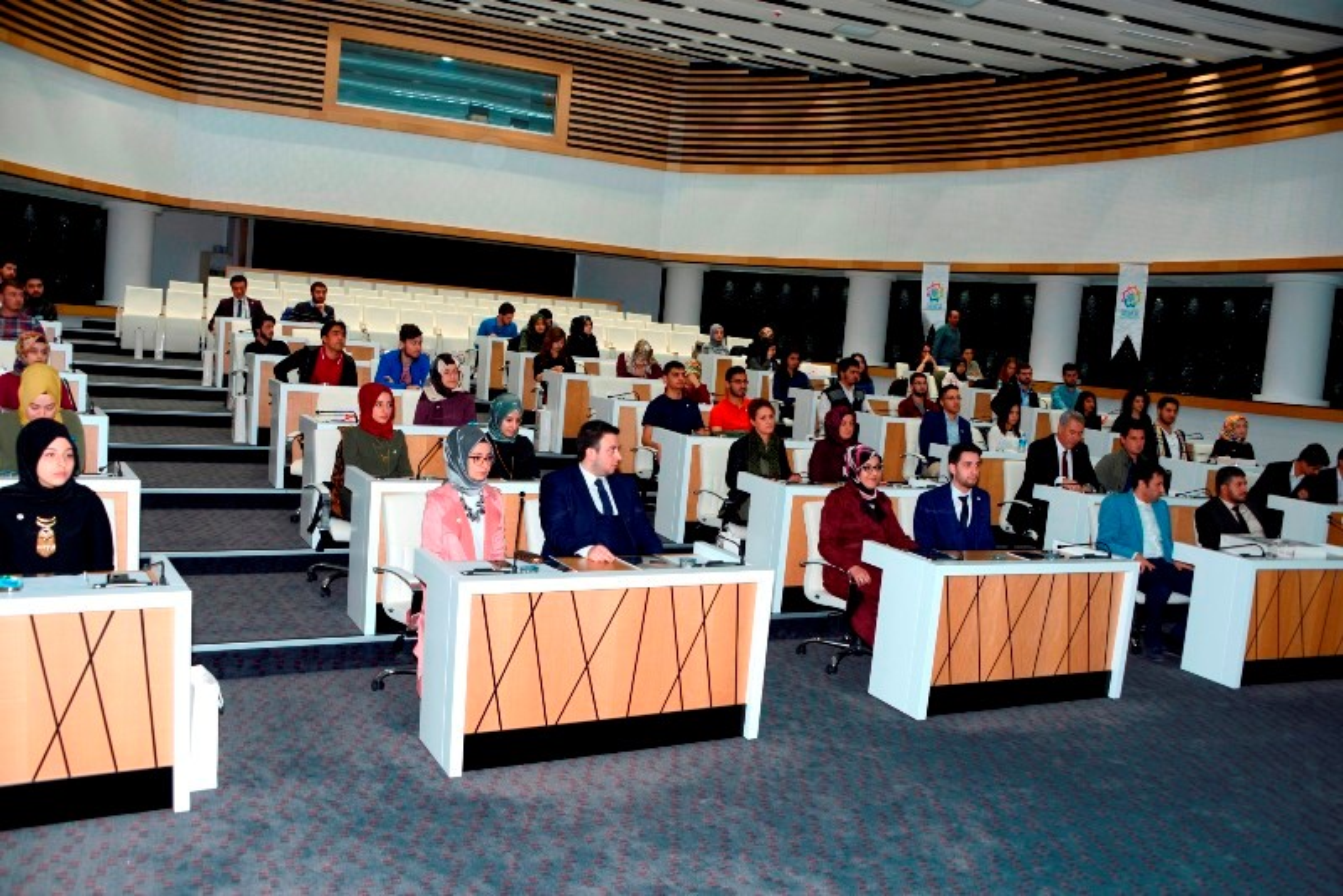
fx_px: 1045
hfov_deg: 65.5
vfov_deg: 46.4
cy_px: 448
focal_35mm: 28
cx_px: 672
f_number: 5
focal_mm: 28
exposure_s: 1/60
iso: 160
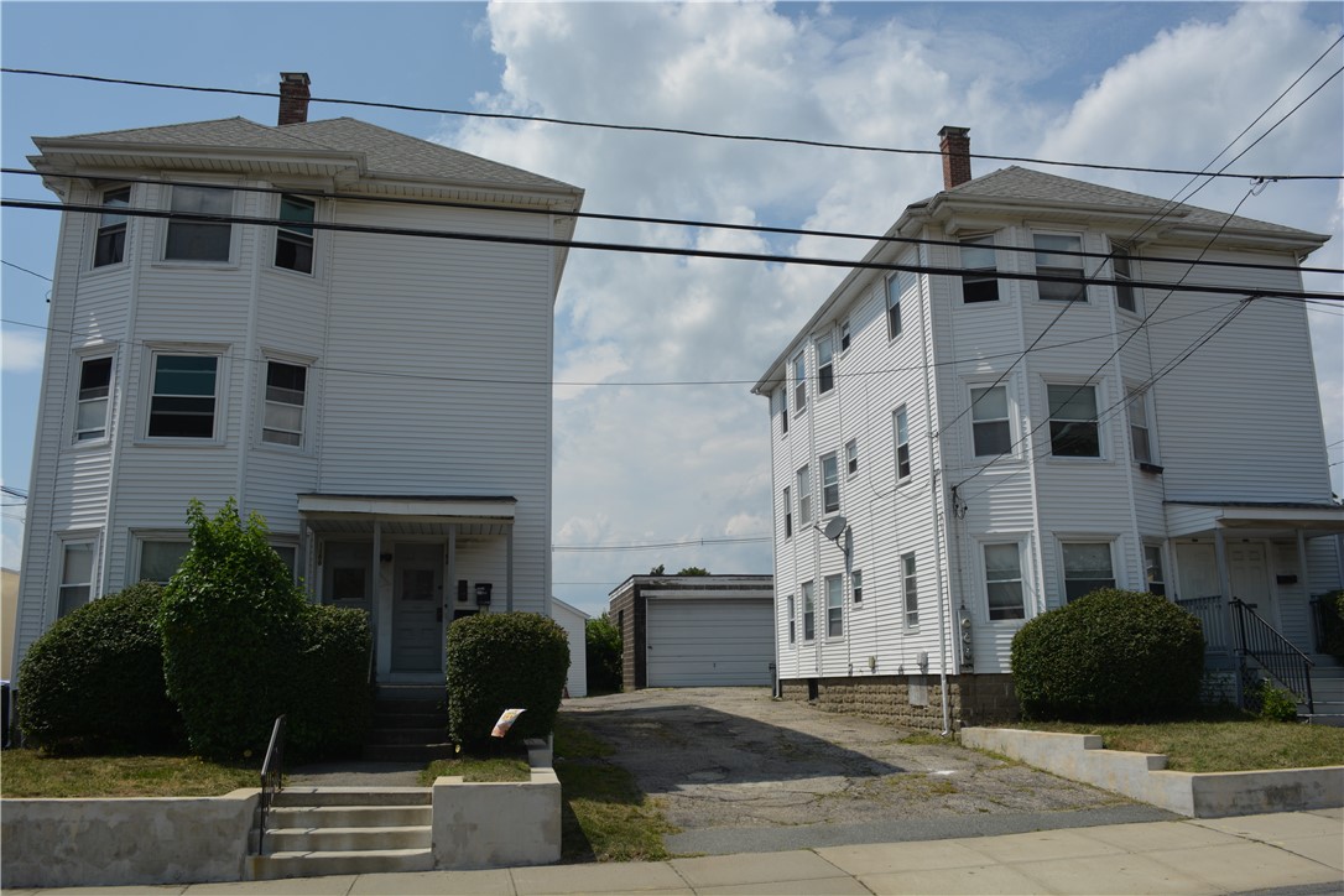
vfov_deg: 47.9
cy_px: 448
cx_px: 672
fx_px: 1008
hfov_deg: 67.4
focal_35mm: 27
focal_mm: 18
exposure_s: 1/400
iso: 100
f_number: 8
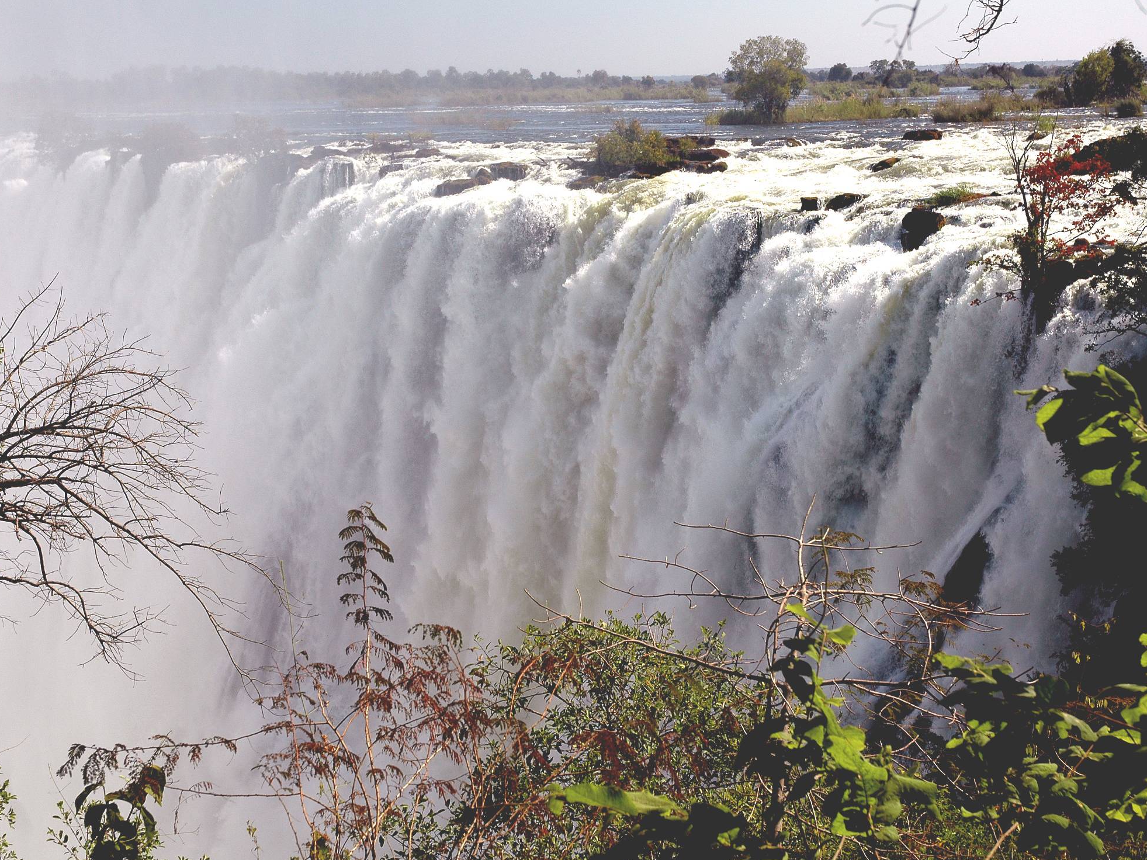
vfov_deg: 25.4
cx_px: 563
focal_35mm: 58
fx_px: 1907
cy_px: 434
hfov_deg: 33.5
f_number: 7.1
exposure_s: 1/200
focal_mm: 35
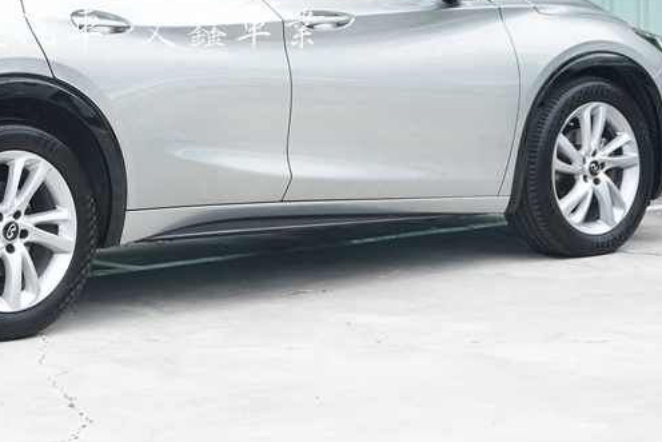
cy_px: 30
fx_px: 2318
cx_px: 121
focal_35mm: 126
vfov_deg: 10.8
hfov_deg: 16.1
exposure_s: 1/125
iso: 100
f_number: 6.3
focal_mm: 61
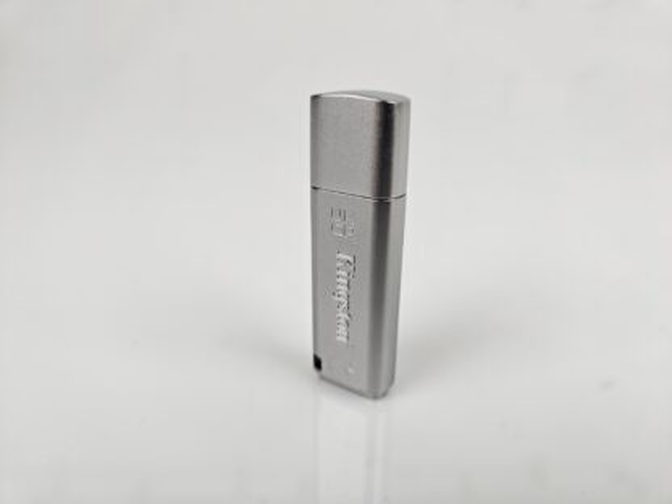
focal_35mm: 23
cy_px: 252
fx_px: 446
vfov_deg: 58.9
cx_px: 336
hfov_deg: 73.9
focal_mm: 5.4
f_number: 1.8
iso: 50
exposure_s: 1/190
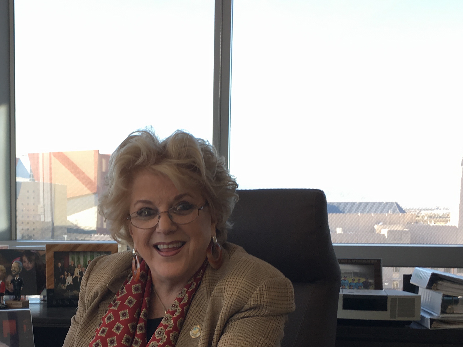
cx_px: 100
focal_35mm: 55
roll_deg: -1.1
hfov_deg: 34.0
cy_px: 286
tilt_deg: -4.9
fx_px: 736
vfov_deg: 26.0
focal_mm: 4.15
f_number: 2.2
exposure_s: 1/120
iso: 25
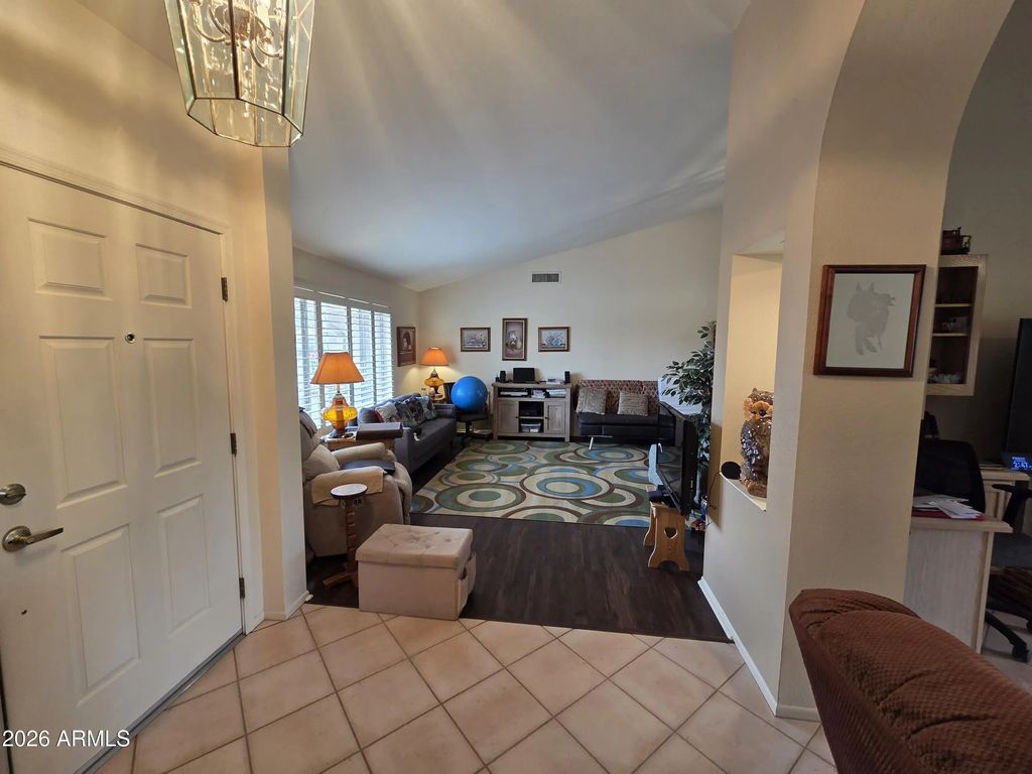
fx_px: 388
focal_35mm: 13
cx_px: 516
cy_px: 387
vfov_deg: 89.9
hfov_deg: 106.2
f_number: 2.2
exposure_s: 1/60
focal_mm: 2.2
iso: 160
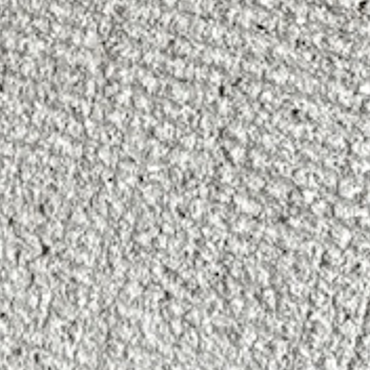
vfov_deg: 10.4
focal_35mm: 167
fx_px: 2020
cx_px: -441
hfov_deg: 9.6
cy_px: -4
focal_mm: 5.96
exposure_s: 1/60
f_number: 1.6
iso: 250
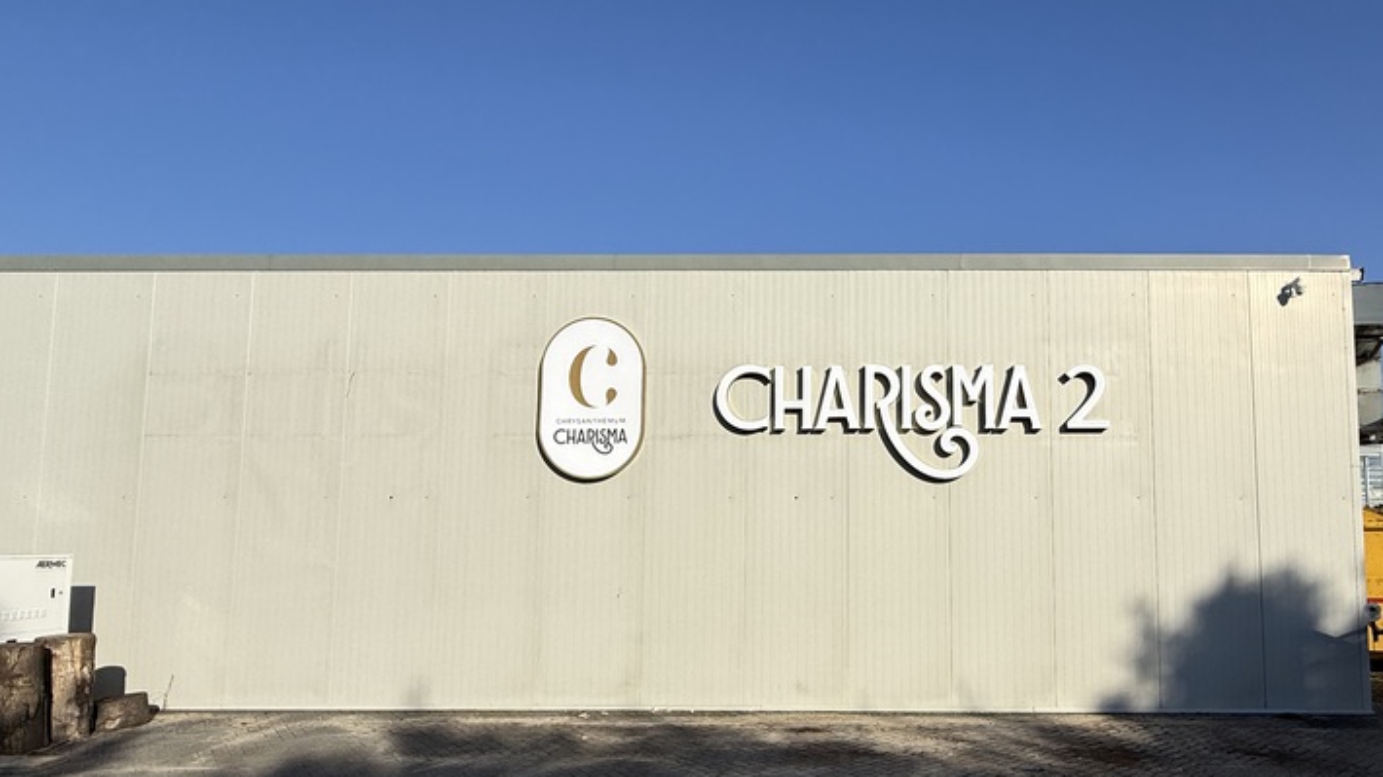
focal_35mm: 22
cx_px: 838
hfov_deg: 80.1
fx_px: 807
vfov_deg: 50.9
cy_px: 491
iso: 50
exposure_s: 1/5155
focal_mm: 2.22
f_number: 2.2
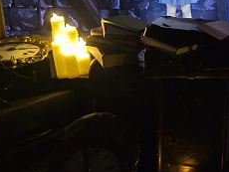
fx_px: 397
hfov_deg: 28.4
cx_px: 268
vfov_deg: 23.7
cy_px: 11
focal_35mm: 60
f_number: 1.7
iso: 3200
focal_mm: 6.3
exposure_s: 1/15
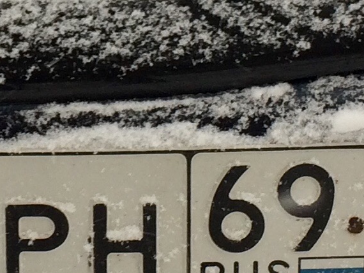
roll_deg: +1.2
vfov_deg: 8.9
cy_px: -36
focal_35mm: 166
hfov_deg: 11.8
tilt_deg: -19.6
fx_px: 1746
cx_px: 6
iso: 32
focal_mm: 4.15
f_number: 2.2
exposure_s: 1/123
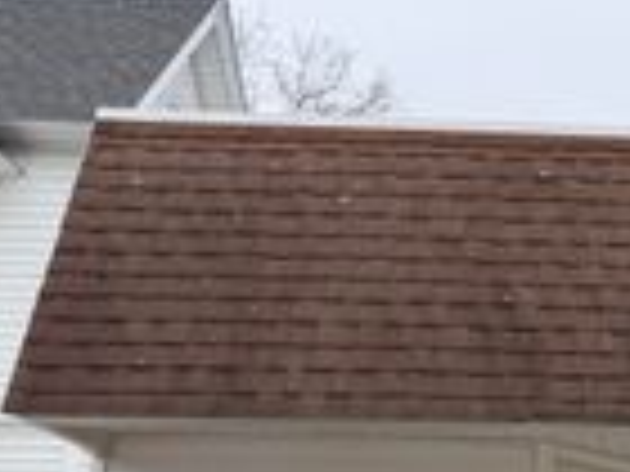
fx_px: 1565
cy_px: 609
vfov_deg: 16.3
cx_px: 873
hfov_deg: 20.3
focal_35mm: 86
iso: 100
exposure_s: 1/2299
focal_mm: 6.76
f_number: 1.78
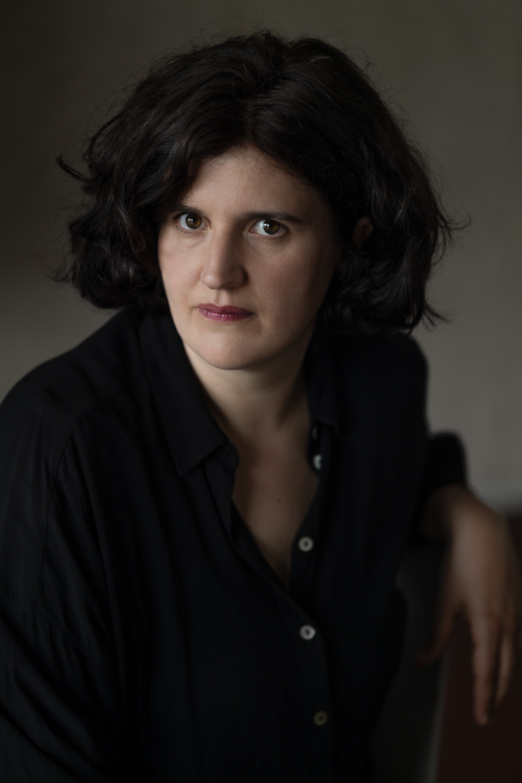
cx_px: 261
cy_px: 392
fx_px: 1956
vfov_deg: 22.6
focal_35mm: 90
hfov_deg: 15.2
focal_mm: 90
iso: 100
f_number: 2.2
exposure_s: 1/125
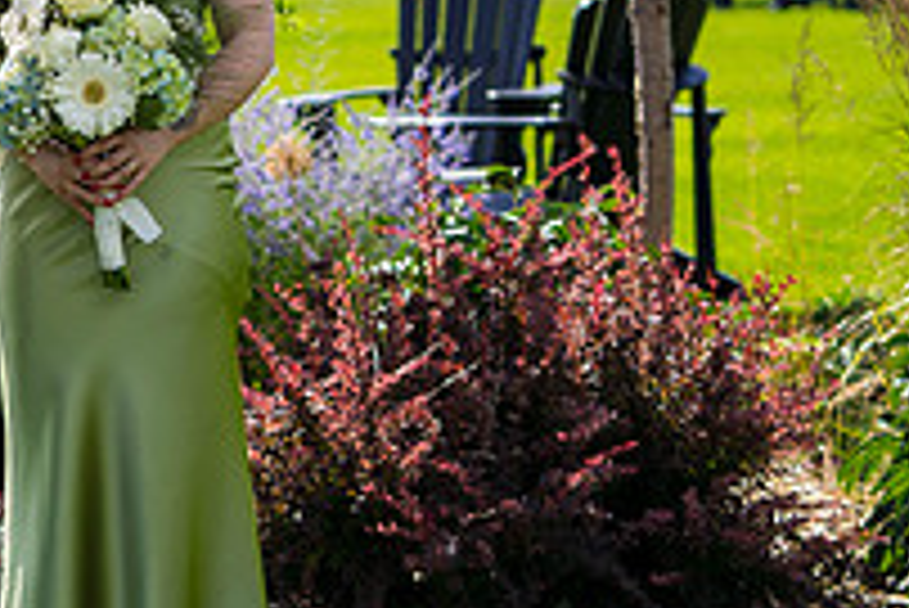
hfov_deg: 8.3
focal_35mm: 244
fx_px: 6165
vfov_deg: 5.6
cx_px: -351
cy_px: 236
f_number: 3.5
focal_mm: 85
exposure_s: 1/1600
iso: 250
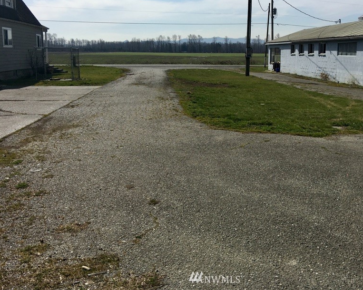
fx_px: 408
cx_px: 216
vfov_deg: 38.9
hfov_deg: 47.7
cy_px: 113
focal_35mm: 38
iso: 25
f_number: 2.2
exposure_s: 1/3846
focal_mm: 4.15
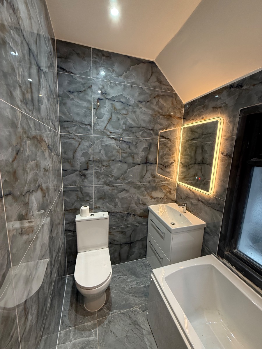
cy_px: 174
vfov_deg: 102.1
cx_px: 131
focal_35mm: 14
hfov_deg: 85.7
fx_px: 141
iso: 400
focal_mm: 2.22
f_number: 2.2
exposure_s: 1/100
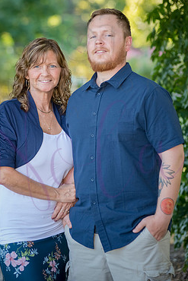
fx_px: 1143
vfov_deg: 14.0
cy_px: 112
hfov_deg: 9.4
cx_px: 81
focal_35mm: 146
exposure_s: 1/320
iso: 800
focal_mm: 120
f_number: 3.5
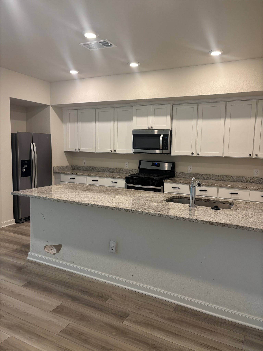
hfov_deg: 53.1
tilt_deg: -6.0
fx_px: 263
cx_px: 132
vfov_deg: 67.3
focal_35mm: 26
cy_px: 176
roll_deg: -1.9
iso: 64
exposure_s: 1/60
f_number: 1.6
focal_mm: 5.96
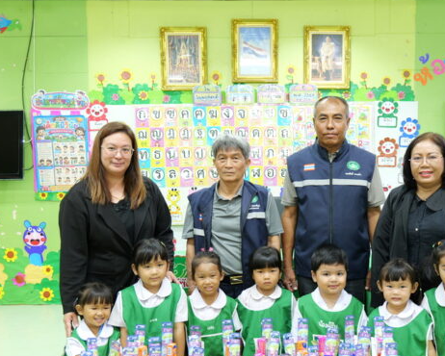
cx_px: 280
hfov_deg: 46.4
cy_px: 216
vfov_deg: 38.1
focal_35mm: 39
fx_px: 514
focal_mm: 25
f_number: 4.5
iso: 1600
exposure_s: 1/25
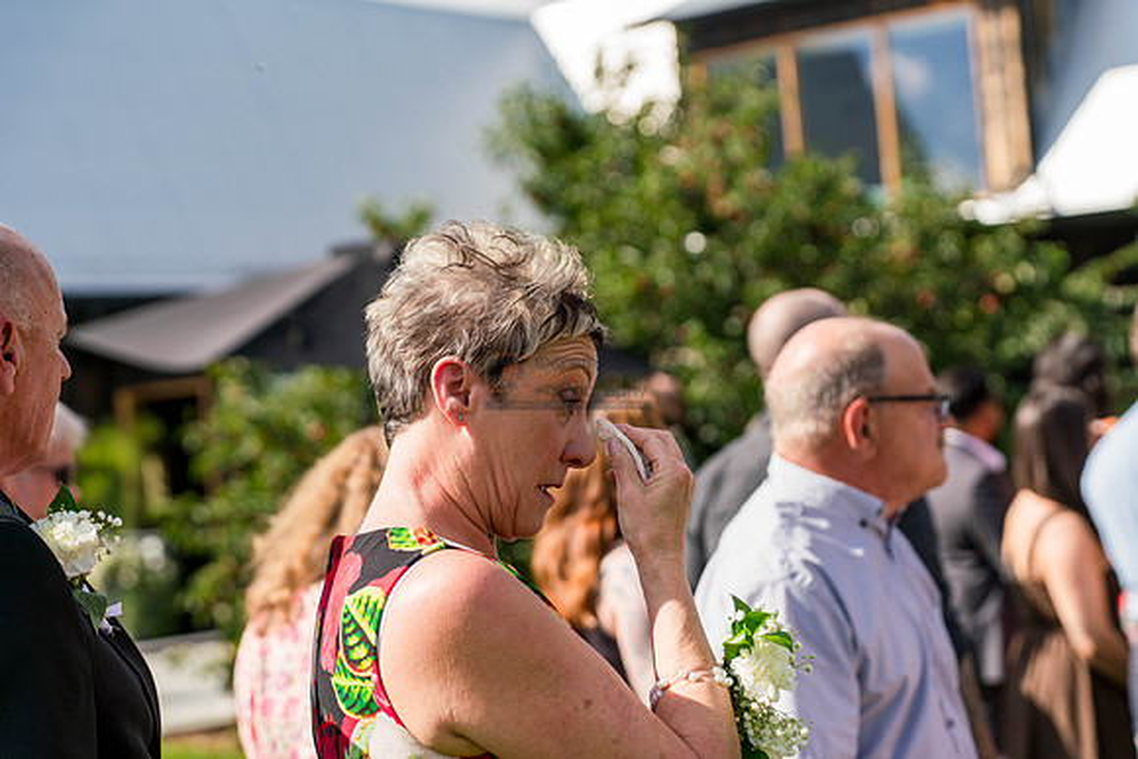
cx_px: 569
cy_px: 380
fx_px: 2719
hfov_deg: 23.6
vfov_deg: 15.9
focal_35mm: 86
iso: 400
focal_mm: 86
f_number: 4
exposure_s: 1/2500
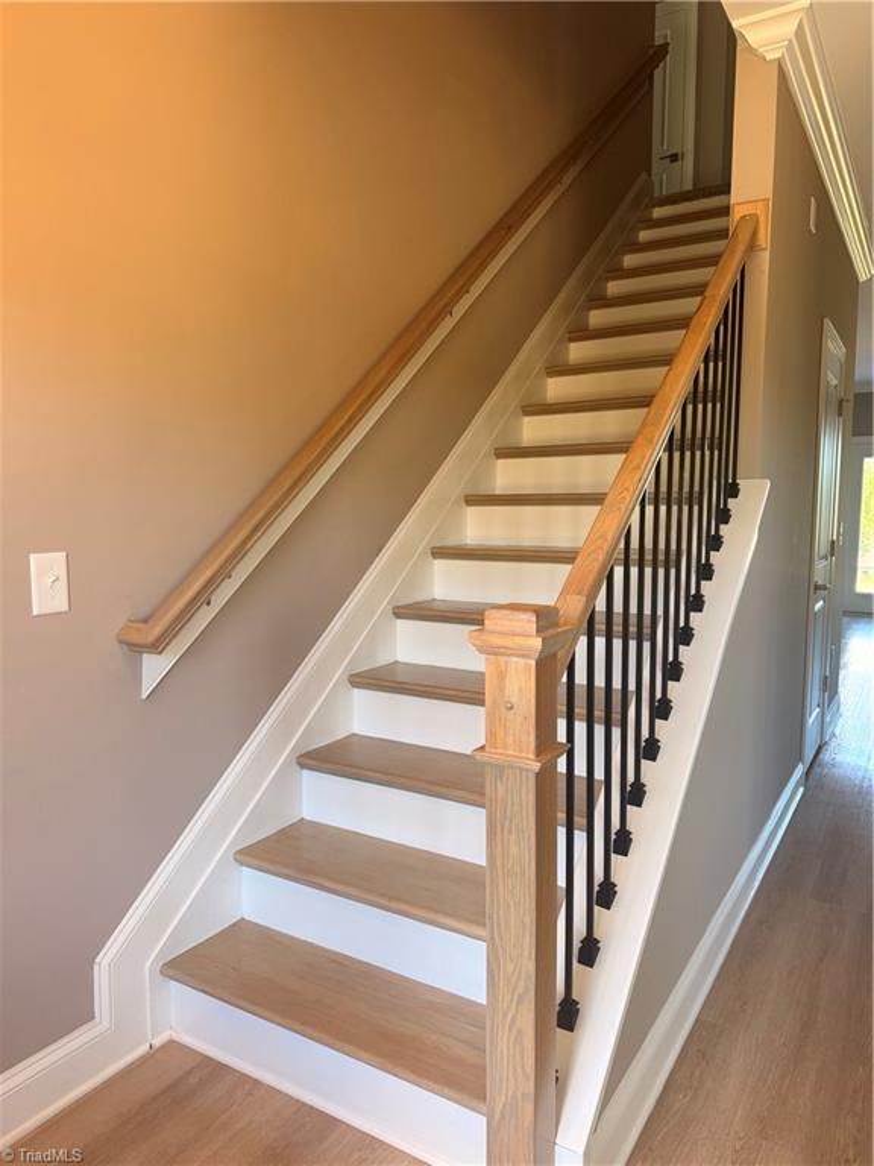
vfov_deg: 71.6
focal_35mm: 24
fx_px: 808
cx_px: 437
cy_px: 583
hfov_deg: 56.8
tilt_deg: -5.6
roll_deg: -0.6
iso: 125
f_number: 1.78
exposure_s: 1/120
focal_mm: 6.76
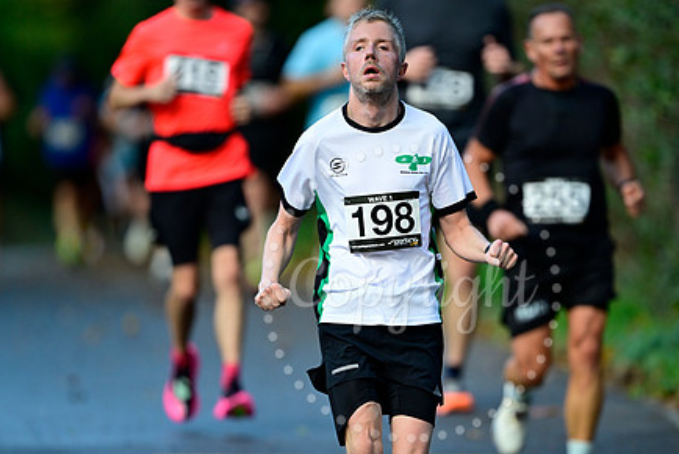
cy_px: 290
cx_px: 411
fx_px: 10078
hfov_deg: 3.9
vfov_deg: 2.6
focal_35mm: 534
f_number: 2.8
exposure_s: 1/1000
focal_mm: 400
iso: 800
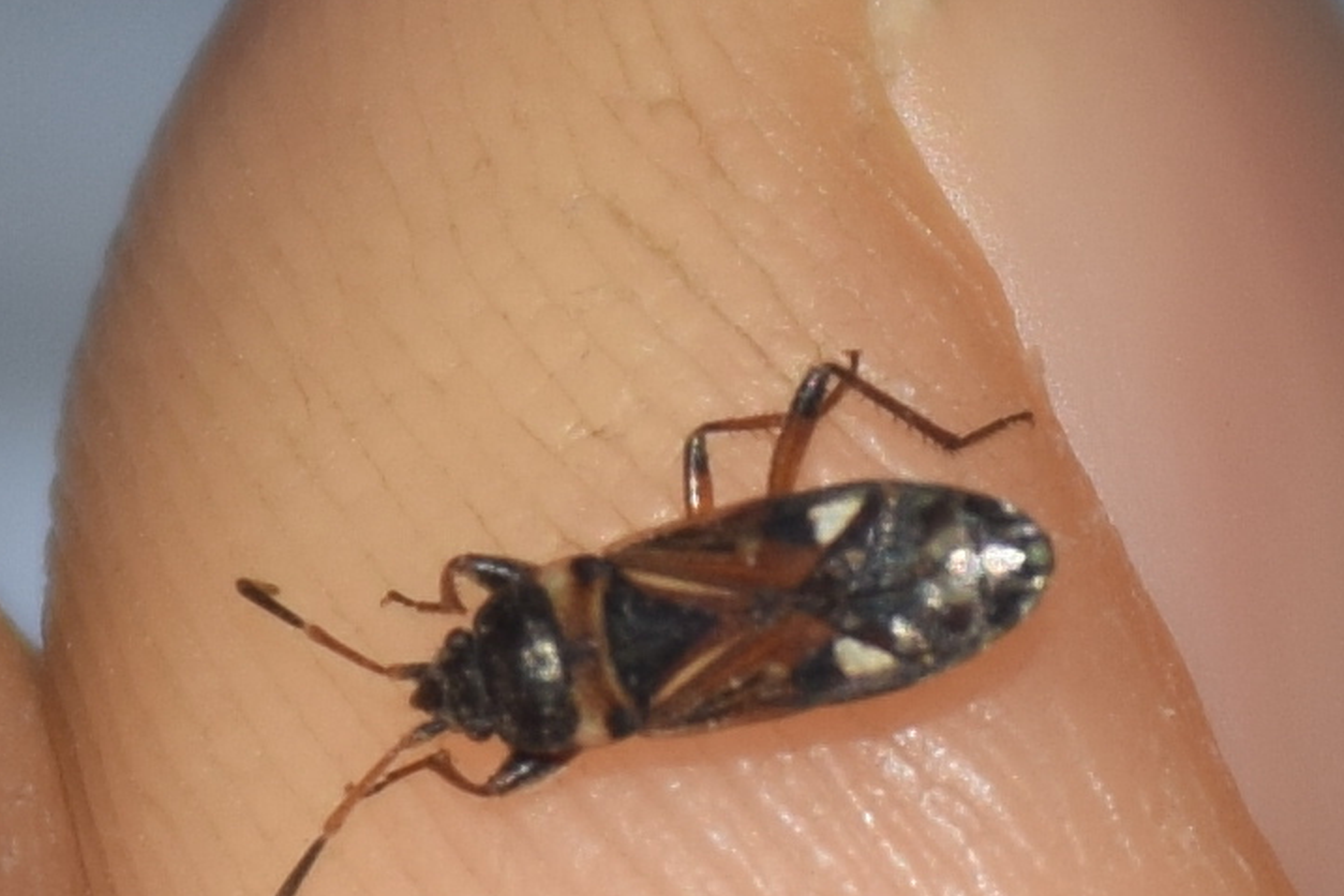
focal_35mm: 281
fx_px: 10490
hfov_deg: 7.3
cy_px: 529
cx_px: 665
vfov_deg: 4.9
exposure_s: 1/60
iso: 100
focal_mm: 140
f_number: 8
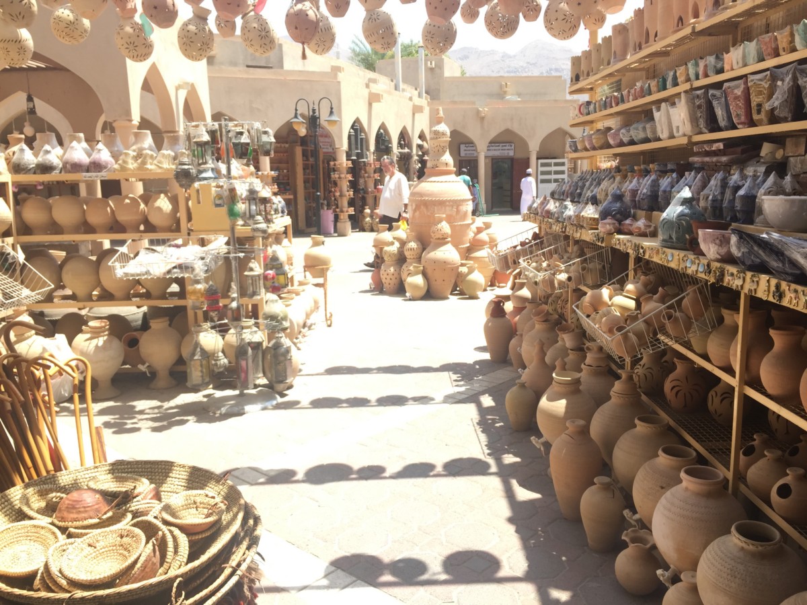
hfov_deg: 61.7
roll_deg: +1.5
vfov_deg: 48.2
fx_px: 676
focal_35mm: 29
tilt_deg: -11.0
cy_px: 302
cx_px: 404
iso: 32
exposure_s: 1/527
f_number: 2.2
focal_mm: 4.15
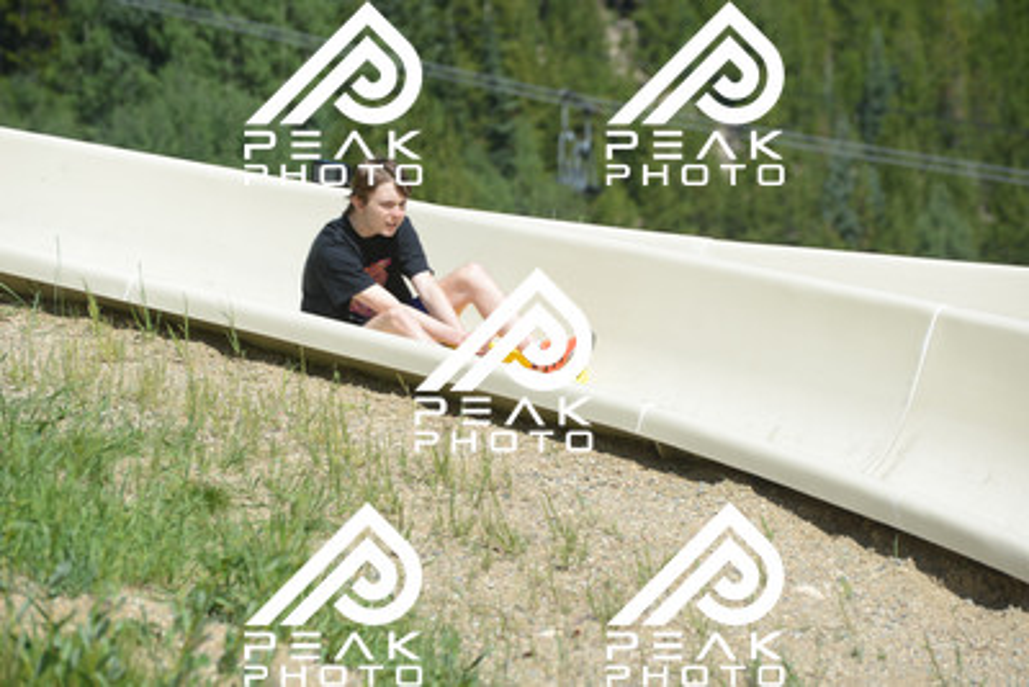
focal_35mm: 195
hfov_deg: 10.5
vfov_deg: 7.0
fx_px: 5575
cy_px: 344
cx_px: 514
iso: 200
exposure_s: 1/640
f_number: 6.3
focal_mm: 195
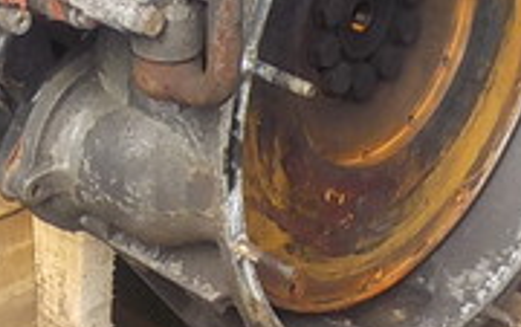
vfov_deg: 11.0
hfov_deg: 17.9
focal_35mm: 113
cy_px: -234
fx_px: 1606
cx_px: -14
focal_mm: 4.1
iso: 125
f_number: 3.3
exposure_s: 1/80
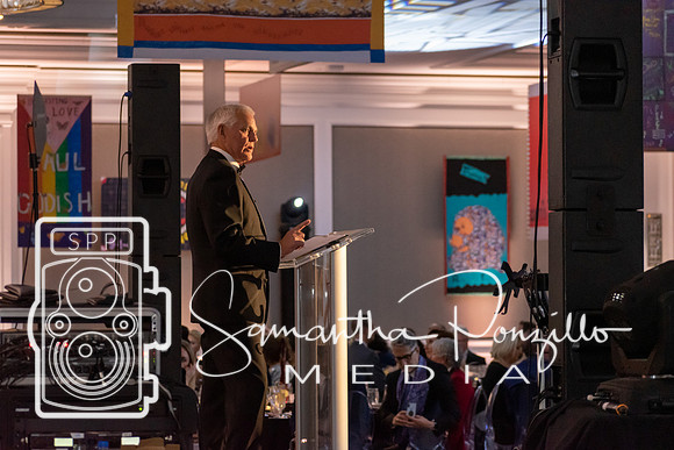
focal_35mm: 146
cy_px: 225
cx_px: 337
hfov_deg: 14.1
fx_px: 2732
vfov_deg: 9.4
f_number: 4.8
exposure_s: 1/60
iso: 2800
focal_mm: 95
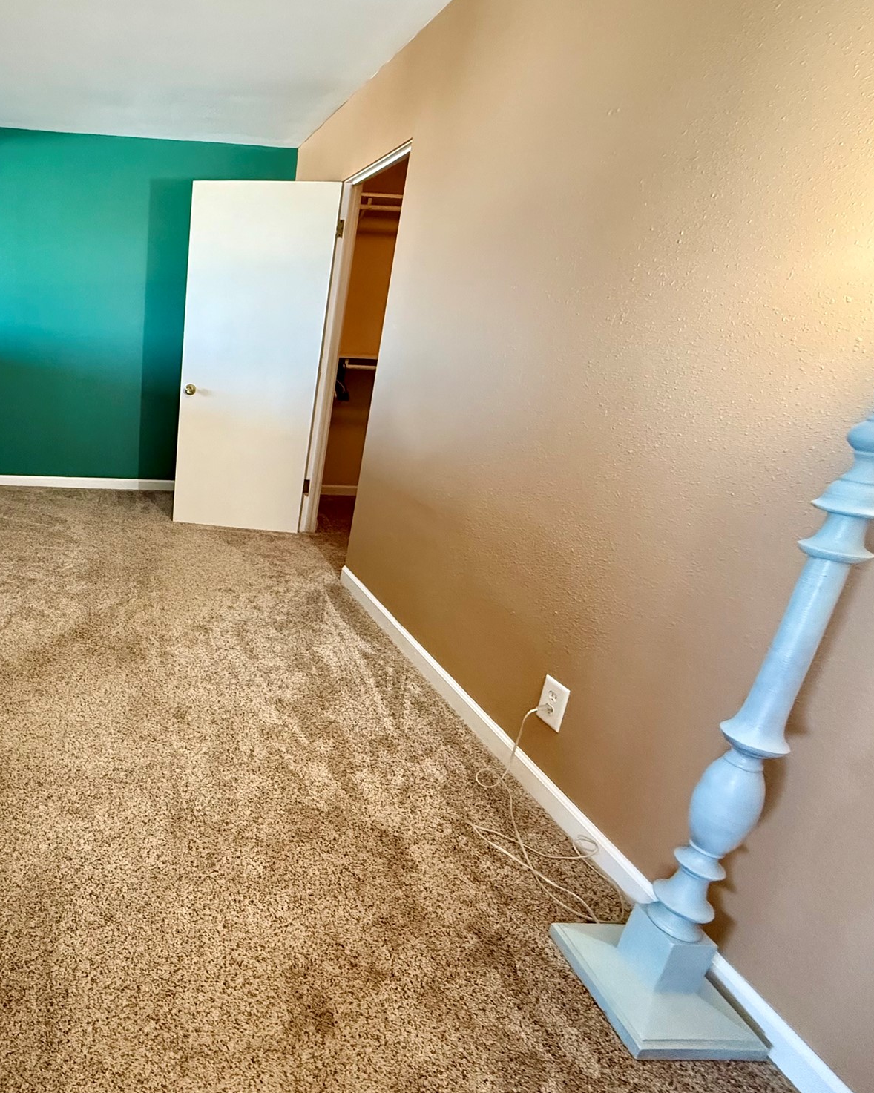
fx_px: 614
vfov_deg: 83.3
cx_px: 148
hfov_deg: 63.3
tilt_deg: -17.6
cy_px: 529
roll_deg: -2.0
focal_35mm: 19
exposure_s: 1/60
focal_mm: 2.22
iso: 800
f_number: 2.2
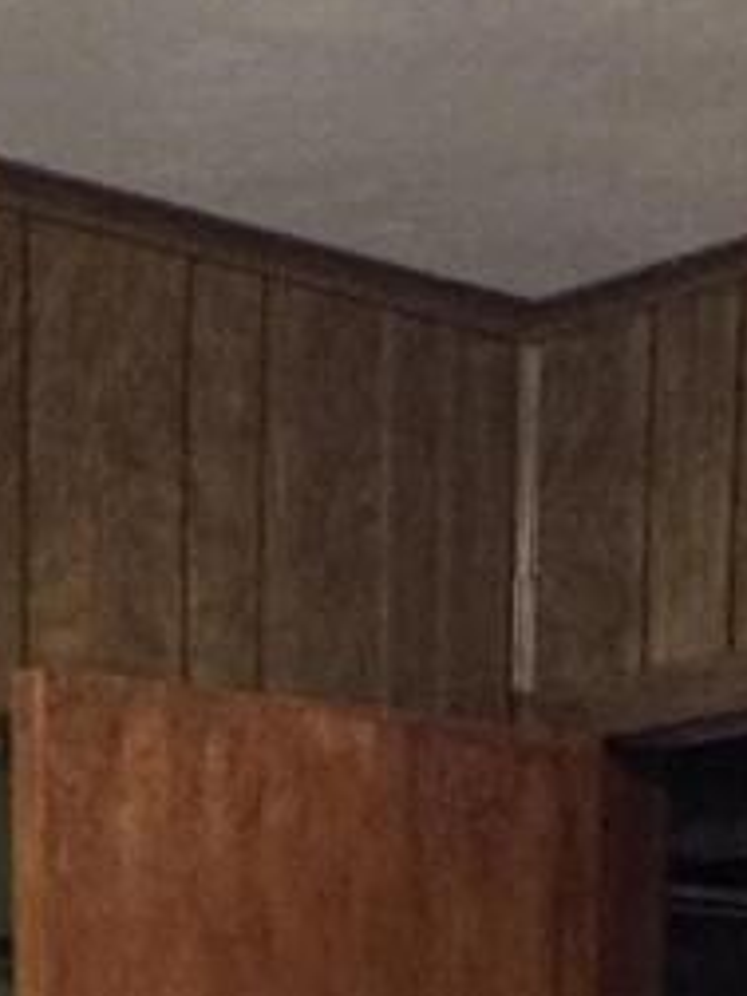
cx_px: -253
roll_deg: +1.9
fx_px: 3194
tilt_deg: -11.9
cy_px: 1877
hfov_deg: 12.9
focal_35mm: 111
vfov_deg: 15.0
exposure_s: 1/60
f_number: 2.2
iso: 500
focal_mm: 2.22
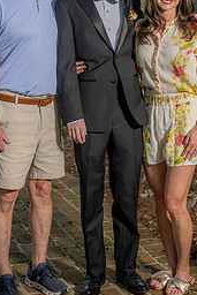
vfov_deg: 25.4
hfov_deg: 17.3
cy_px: 74
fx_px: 648
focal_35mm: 79
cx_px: 111
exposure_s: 1/125
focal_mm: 45
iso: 100
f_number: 5
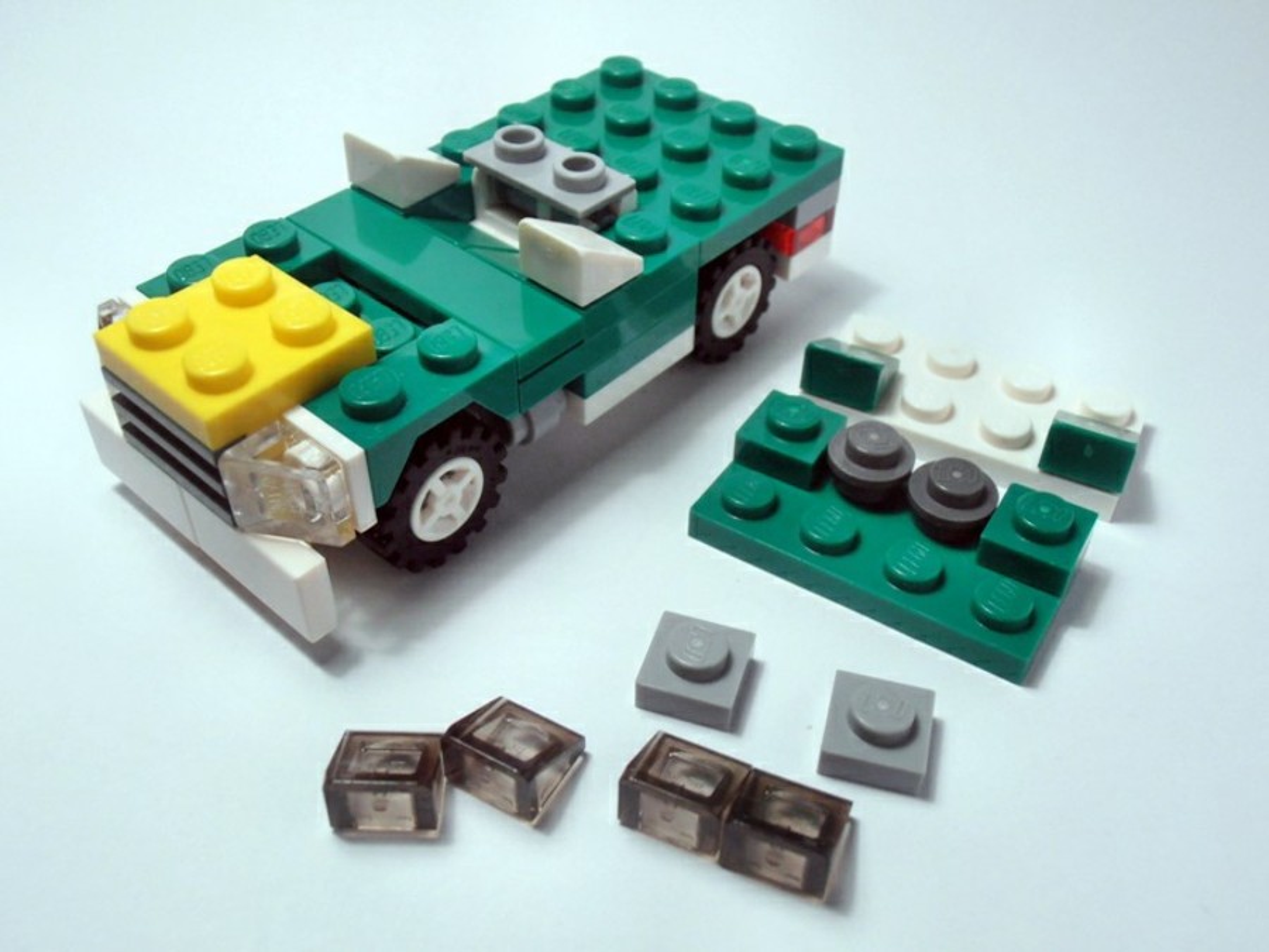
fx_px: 1356
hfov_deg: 50.1
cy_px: 476
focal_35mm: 37
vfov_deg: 38.7
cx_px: 634
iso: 80
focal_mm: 6.61
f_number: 3.9
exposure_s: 1/60
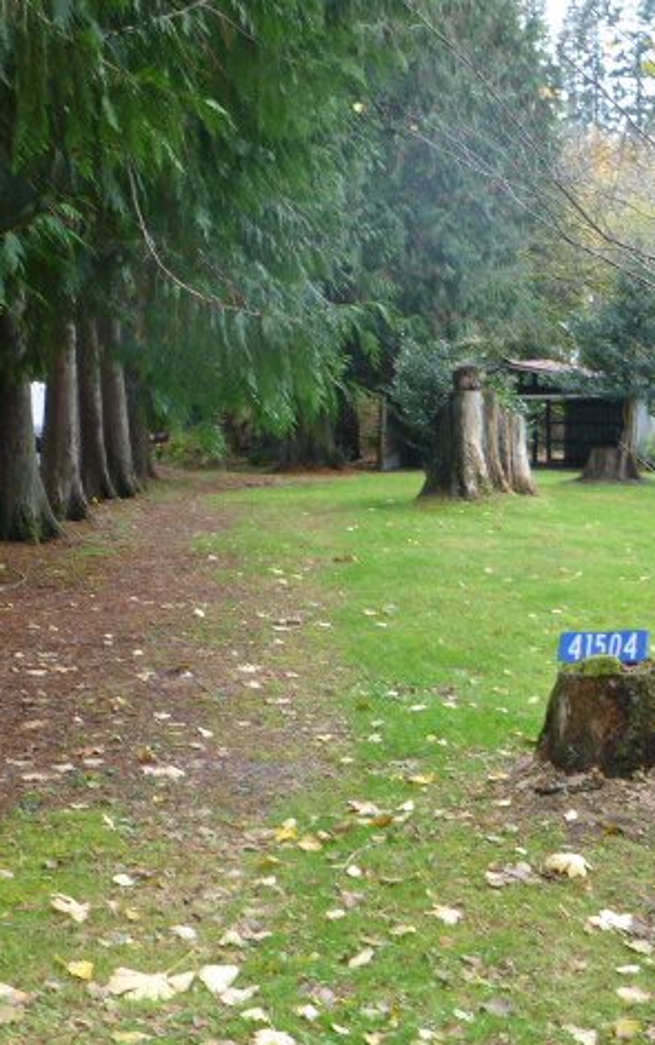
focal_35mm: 59
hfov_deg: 21.9
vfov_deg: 34.5
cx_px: 440
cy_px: 530
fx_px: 1683
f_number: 3.9
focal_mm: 7.4
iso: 160
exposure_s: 1/60
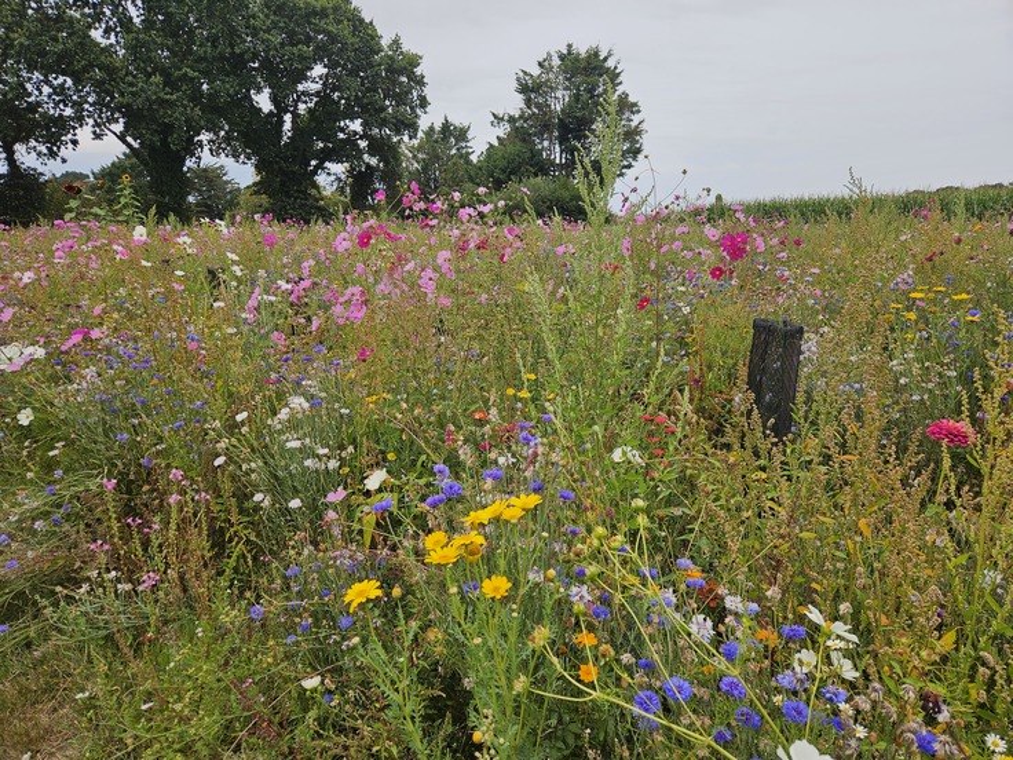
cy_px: 380
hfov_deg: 73.9
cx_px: 506
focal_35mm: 23
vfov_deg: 58.9
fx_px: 673
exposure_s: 1/740
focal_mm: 5.4
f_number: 1.8
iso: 25
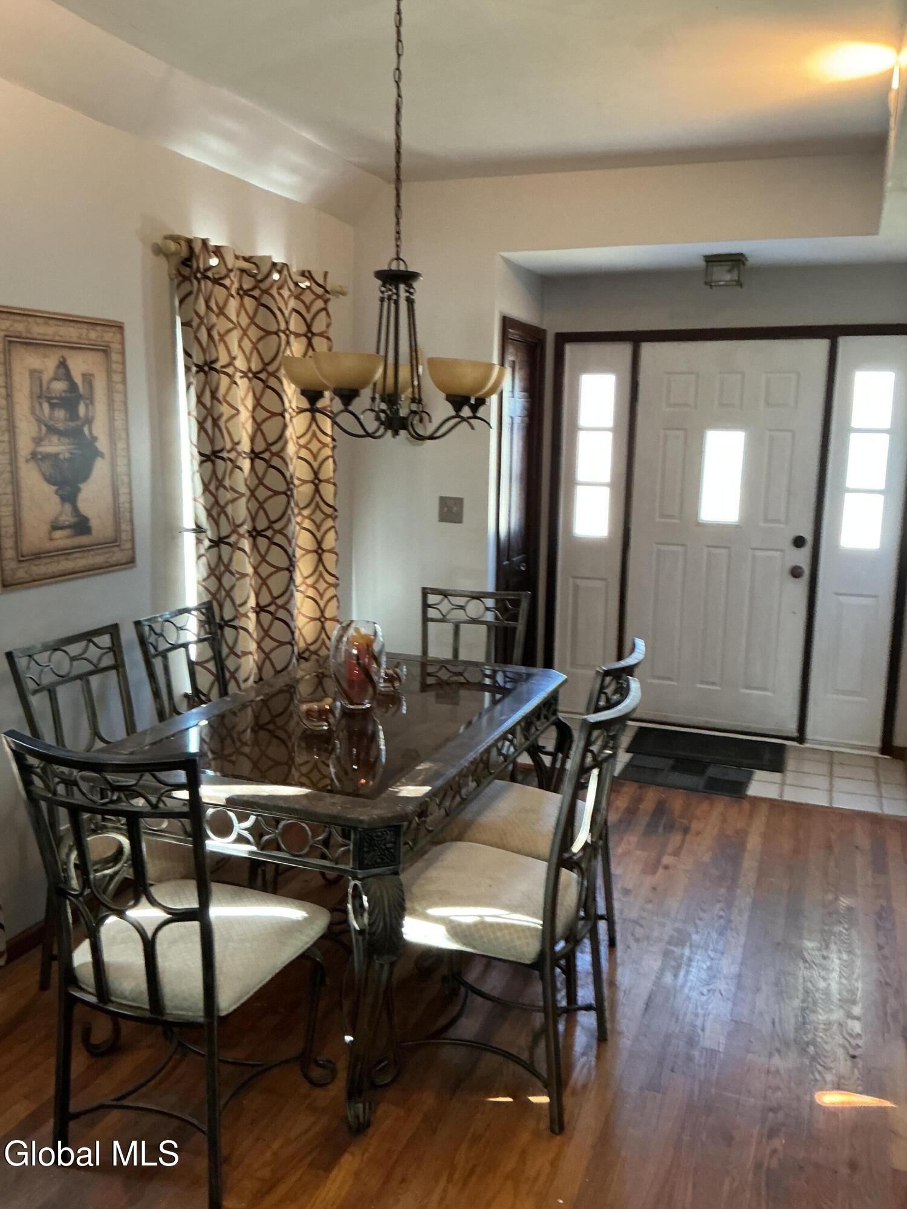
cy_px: 604
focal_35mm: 29
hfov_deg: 48.2
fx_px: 1013
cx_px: 454
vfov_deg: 61.7
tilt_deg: -9.9
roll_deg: -0.6
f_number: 1.8
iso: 250
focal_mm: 3
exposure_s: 1/30
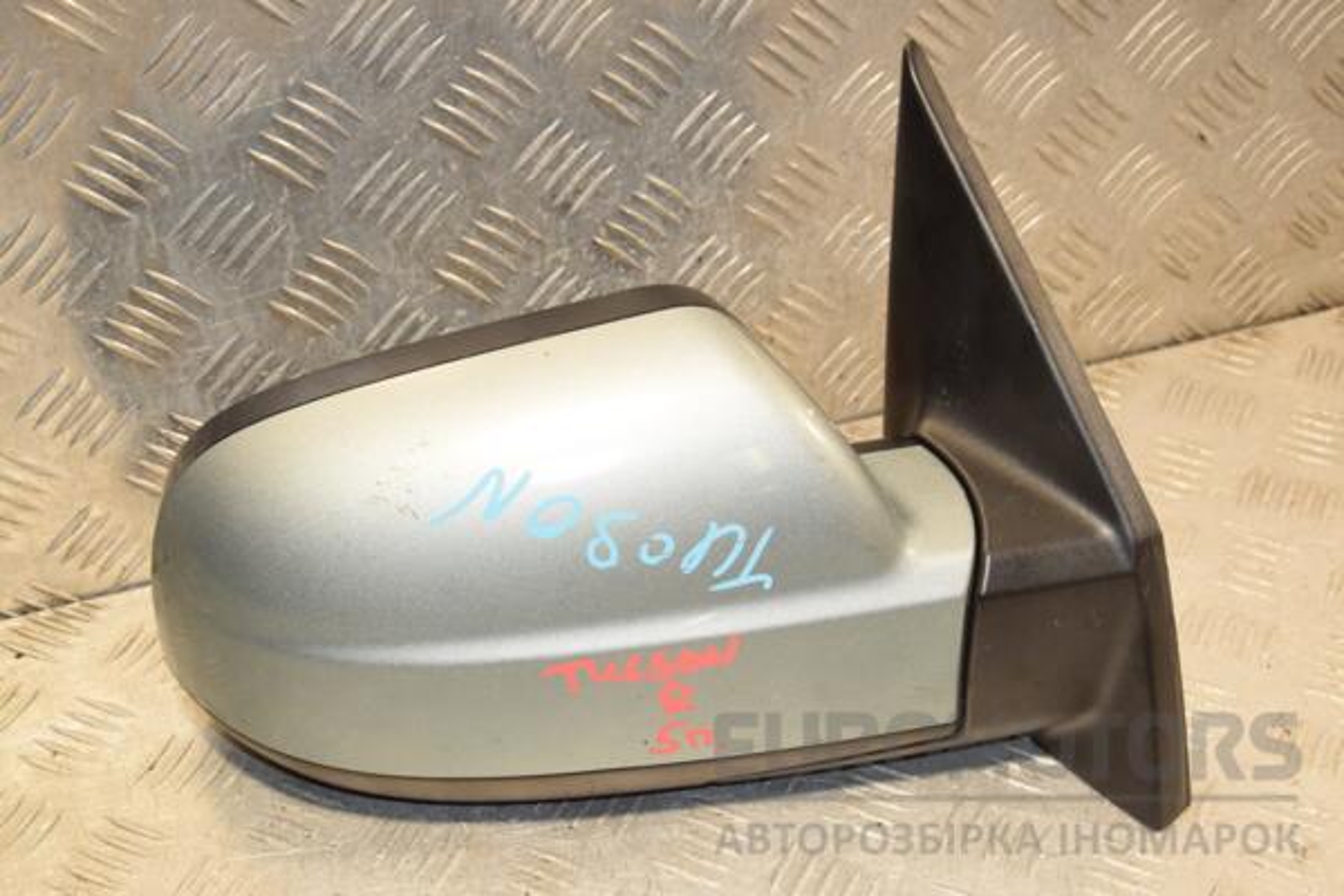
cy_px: 448
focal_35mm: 63
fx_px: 2352
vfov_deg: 21.6
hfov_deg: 31.9
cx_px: 672
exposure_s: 1/200
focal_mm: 42
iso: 800
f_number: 6.3
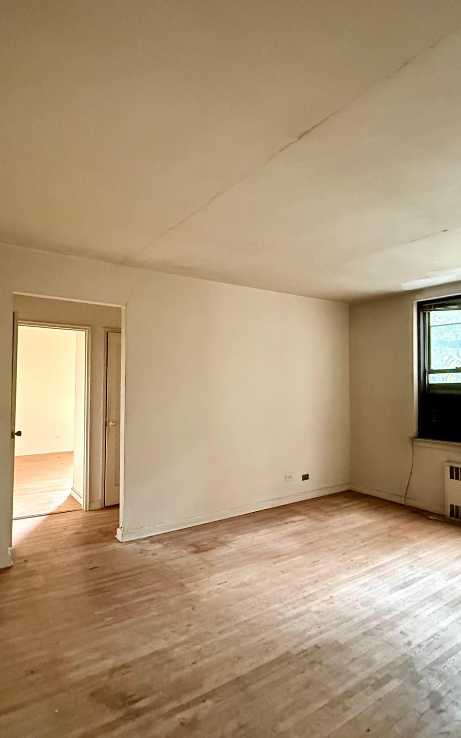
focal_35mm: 20
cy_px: 370
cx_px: 215
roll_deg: -1.6
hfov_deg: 59.6
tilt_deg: +2.4
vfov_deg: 85.1
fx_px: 402
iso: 1000
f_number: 2.2
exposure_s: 1/60
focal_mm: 2.22
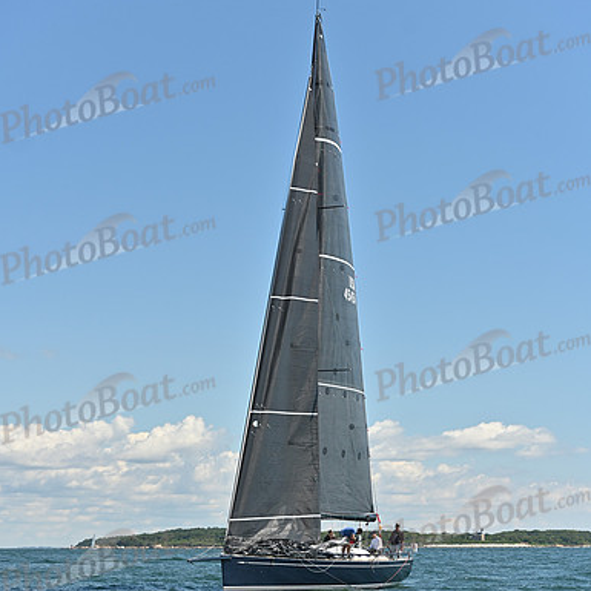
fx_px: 1932
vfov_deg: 17.4
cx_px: 296
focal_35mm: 100
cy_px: 304
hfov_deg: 17.4
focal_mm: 78
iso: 250
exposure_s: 1/1250
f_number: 4
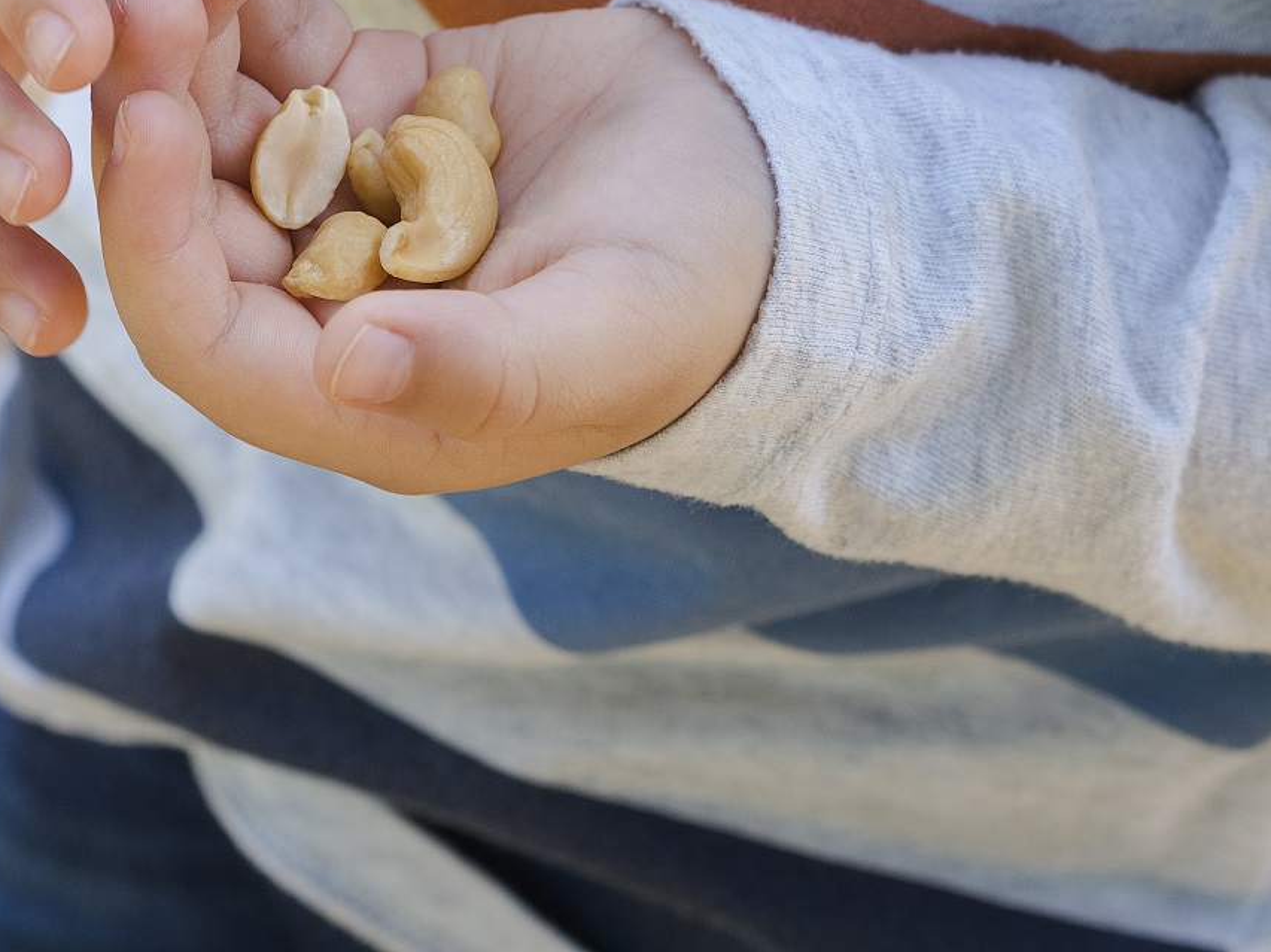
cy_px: 161
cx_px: 320
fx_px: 5579
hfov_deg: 13.0
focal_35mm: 152
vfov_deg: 9.7
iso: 500
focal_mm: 45
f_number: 4.5
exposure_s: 1/200
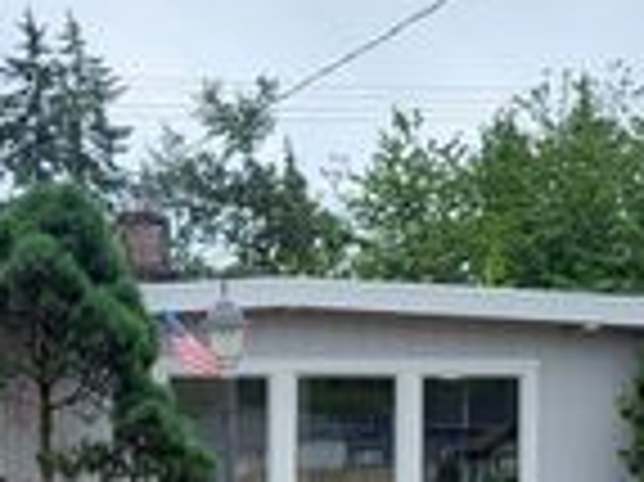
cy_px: 574
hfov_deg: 20.9
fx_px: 1692
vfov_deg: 15.6
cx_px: 9
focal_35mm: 91
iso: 40
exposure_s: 1/880
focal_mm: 5.4
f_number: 1.8
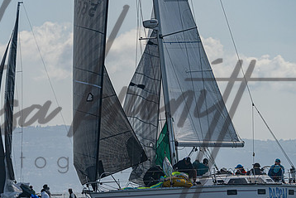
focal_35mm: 456
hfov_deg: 4.5
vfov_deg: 3.0
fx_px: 3751
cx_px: 99
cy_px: 122
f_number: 6.3
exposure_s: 1/5000
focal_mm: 240
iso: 320
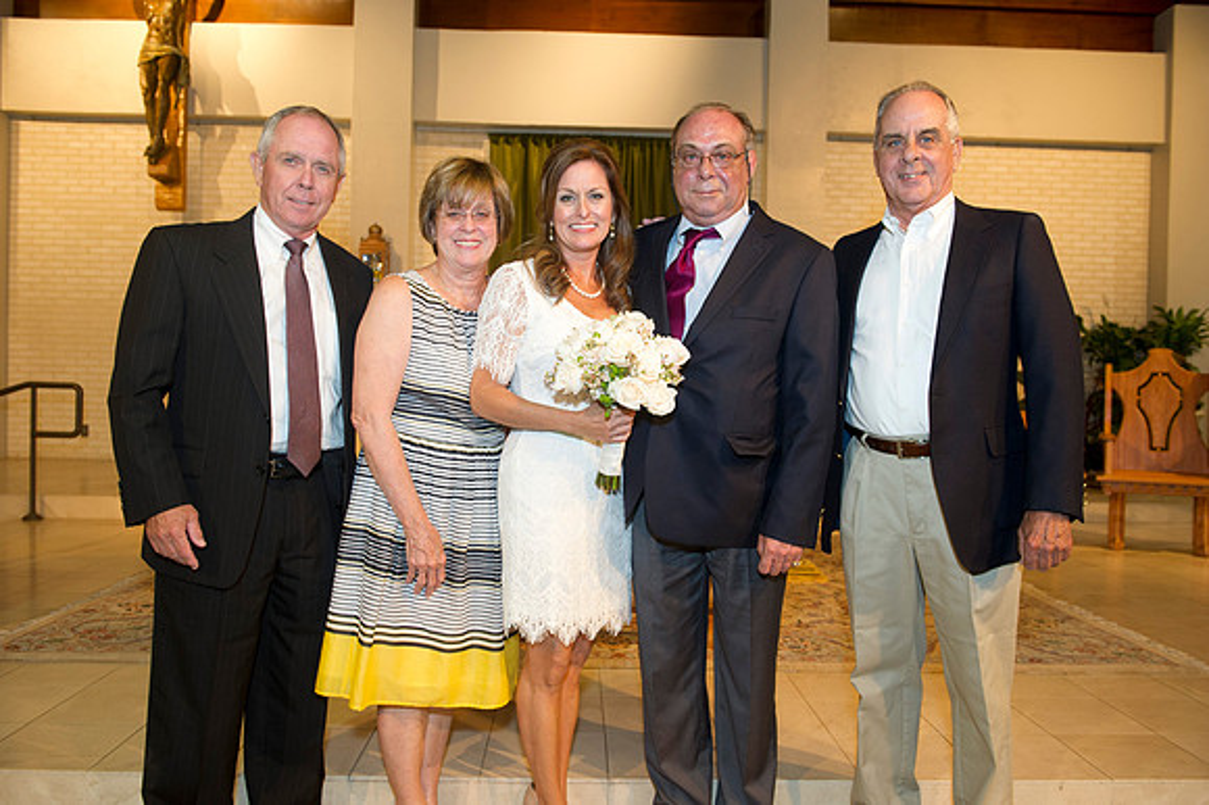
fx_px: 973
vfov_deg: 44.9
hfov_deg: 63.7
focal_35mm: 29
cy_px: 402
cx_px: 604
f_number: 5
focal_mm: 29
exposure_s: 1/100
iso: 1600
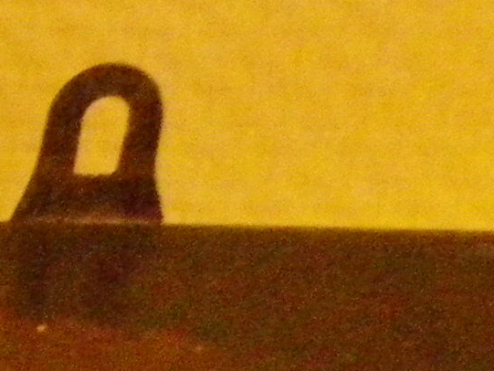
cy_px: 1031
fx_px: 2955
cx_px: -1098
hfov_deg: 7.9
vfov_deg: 6.6
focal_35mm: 207
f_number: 2.6
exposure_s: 1/13
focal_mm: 4.9
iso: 800
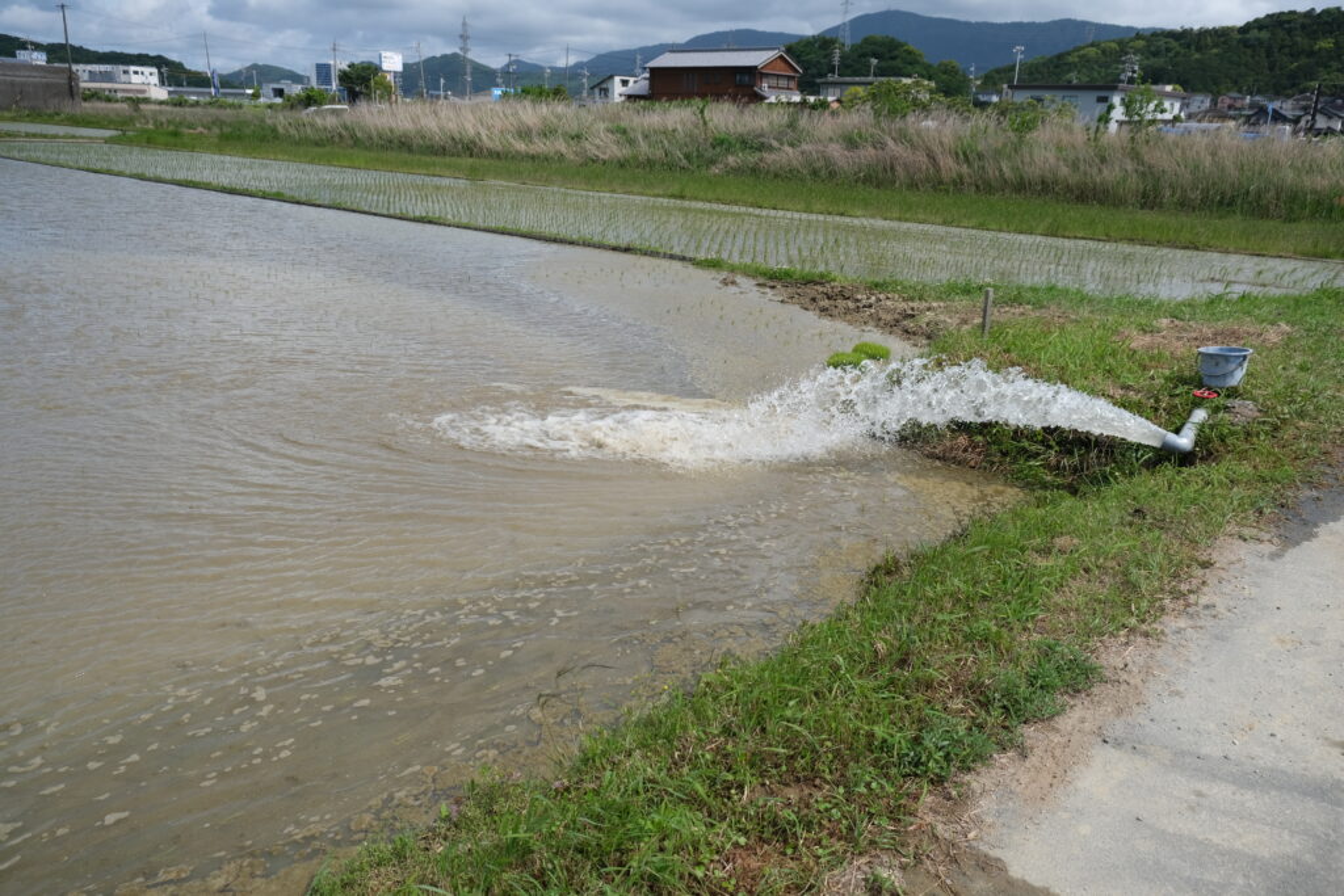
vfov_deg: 47.9
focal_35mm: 27
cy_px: 448
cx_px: 672
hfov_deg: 67.4
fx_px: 1008
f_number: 4.5
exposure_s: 1/1300
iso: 200
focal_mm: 18
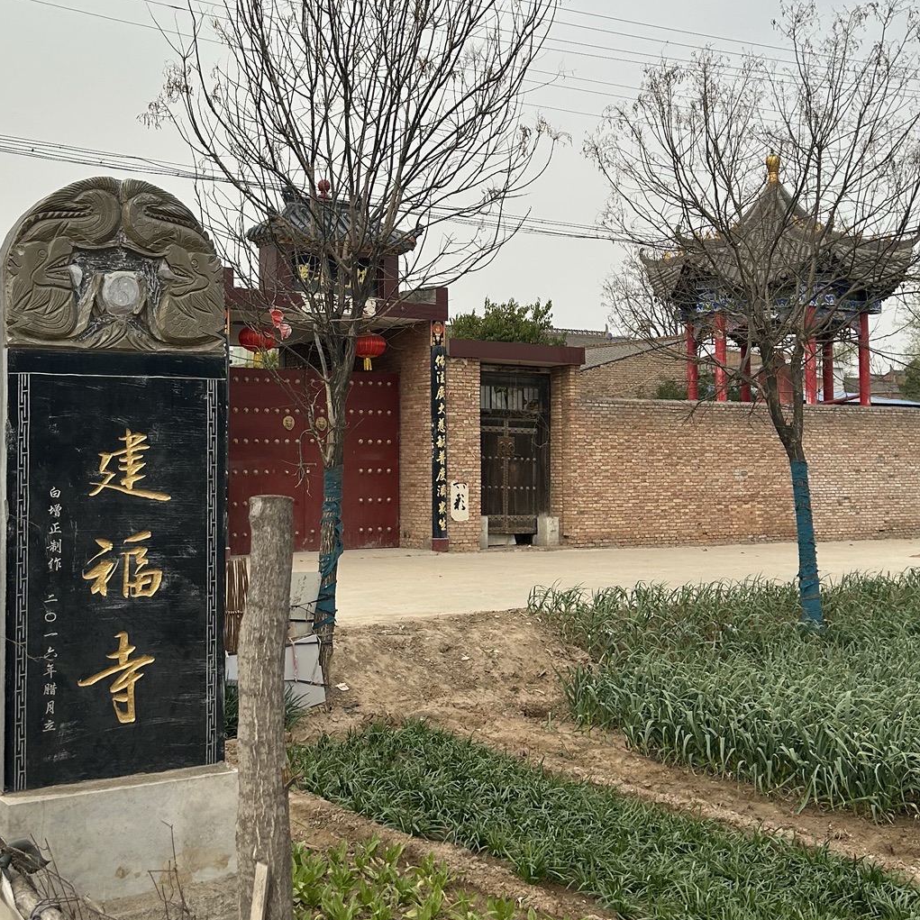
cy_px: 378
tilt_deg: +3.1
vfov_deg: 37.4
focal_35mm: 45
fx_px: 1353
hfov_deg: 37.4
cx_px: 370
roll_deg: +0.2
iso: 50
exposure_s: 1/3356
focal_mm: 5.7
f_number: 1.5
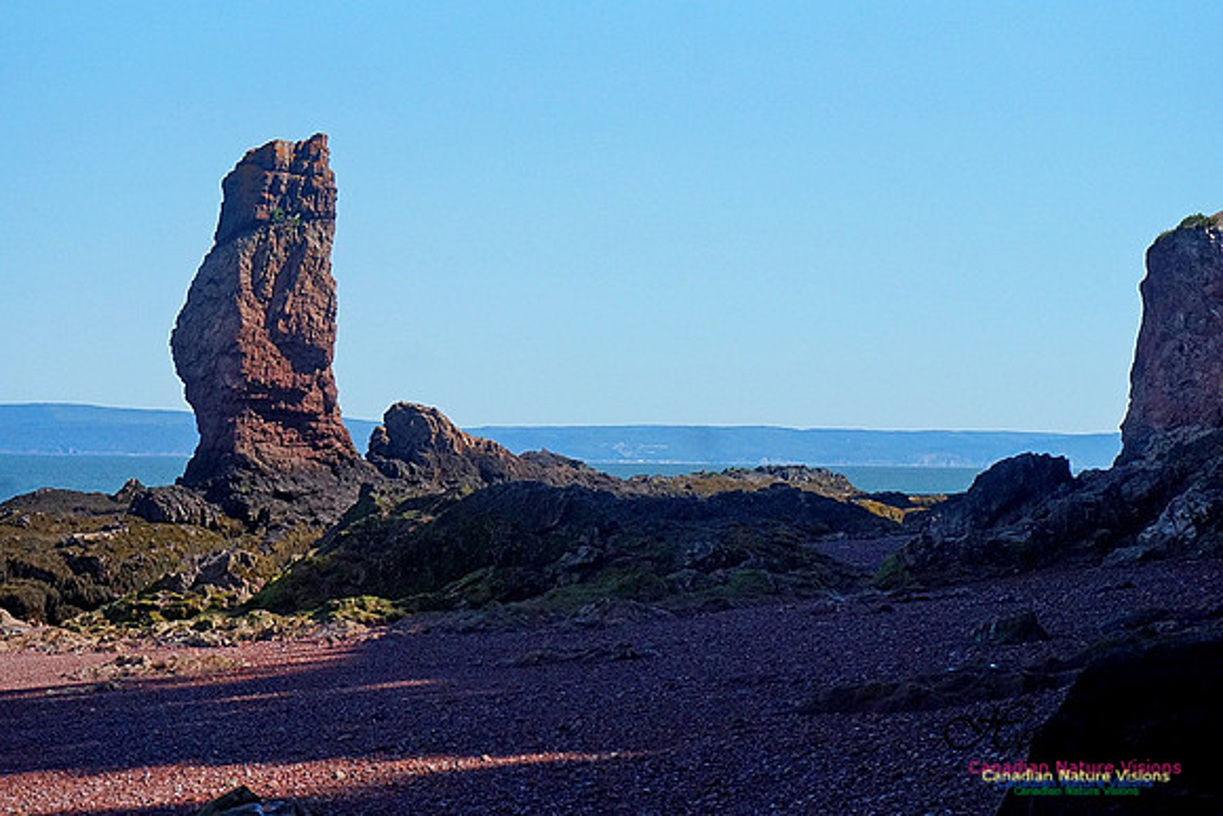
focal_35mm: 75
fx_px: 2548
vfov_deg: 18.2
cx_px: 612
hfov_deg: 27.0
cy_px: 408
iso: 1000
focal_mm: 50
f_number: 6.3
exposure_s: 1/4000
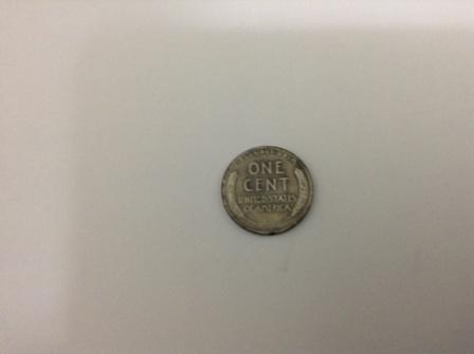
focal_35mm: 33
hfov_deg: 55.4
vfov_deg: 42.9
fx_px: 451
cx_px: 237
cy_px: 177
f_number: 2.4
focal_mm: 3.3
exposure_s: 1/24
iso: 200
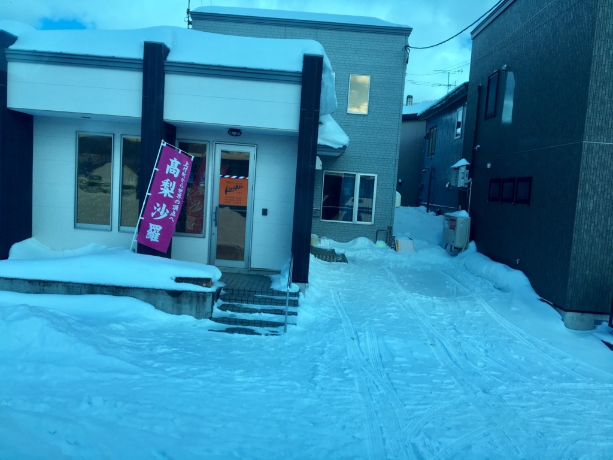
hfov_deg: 61.7
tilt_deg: -5.0
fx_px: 514
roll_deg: -0.7
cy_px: 230
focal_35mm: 29
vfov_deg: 48.2
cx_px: 306
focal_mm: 4.15
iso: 25
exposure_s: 1/916
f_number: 2.2
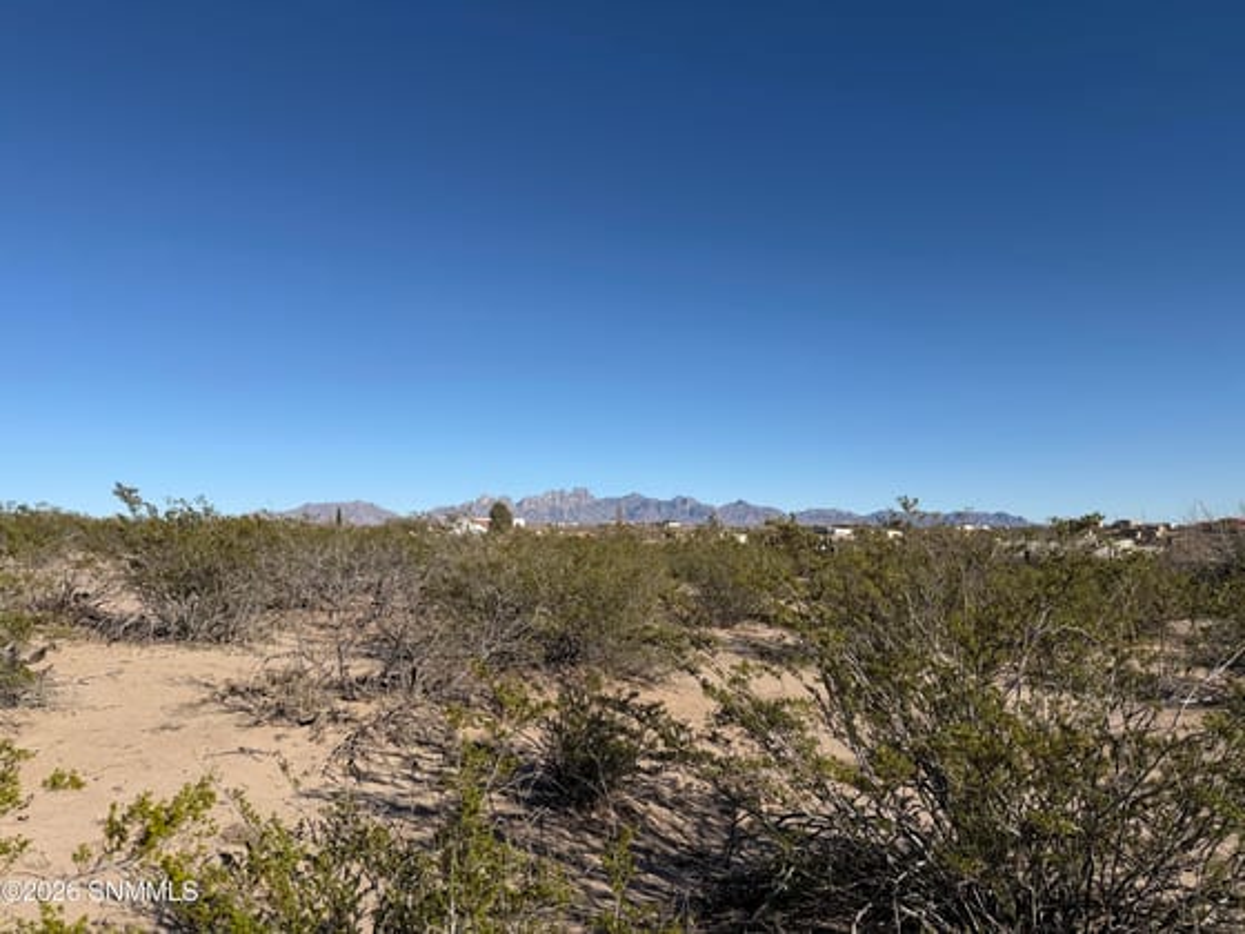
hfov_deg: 71.6
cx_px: 622
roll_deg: +0.6
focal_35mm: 24
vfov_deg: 56.8
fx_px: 863
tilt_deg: +4.6
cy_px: 467
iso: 80
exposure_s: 1/6173
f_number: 1.78
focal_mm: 6.76
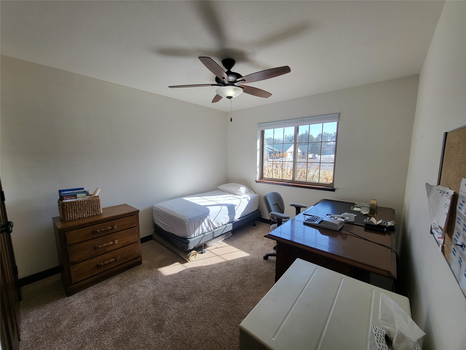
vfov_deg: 89.9
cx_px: 233
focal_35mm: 13
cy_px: 175
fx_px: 175
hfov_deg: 106.2
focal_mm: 1.74
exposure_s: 1/122
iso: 32
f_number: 2.2
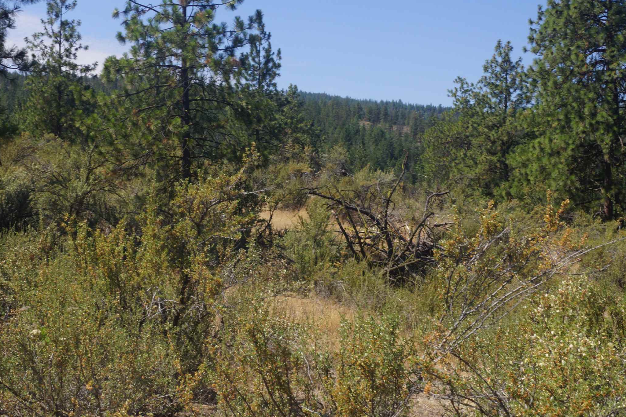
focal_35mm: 54
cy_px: 237
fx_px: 939
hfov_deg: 36.8
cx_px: 257
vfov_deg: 25.0
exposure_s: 1/80
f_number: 14
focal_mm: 24
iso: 100
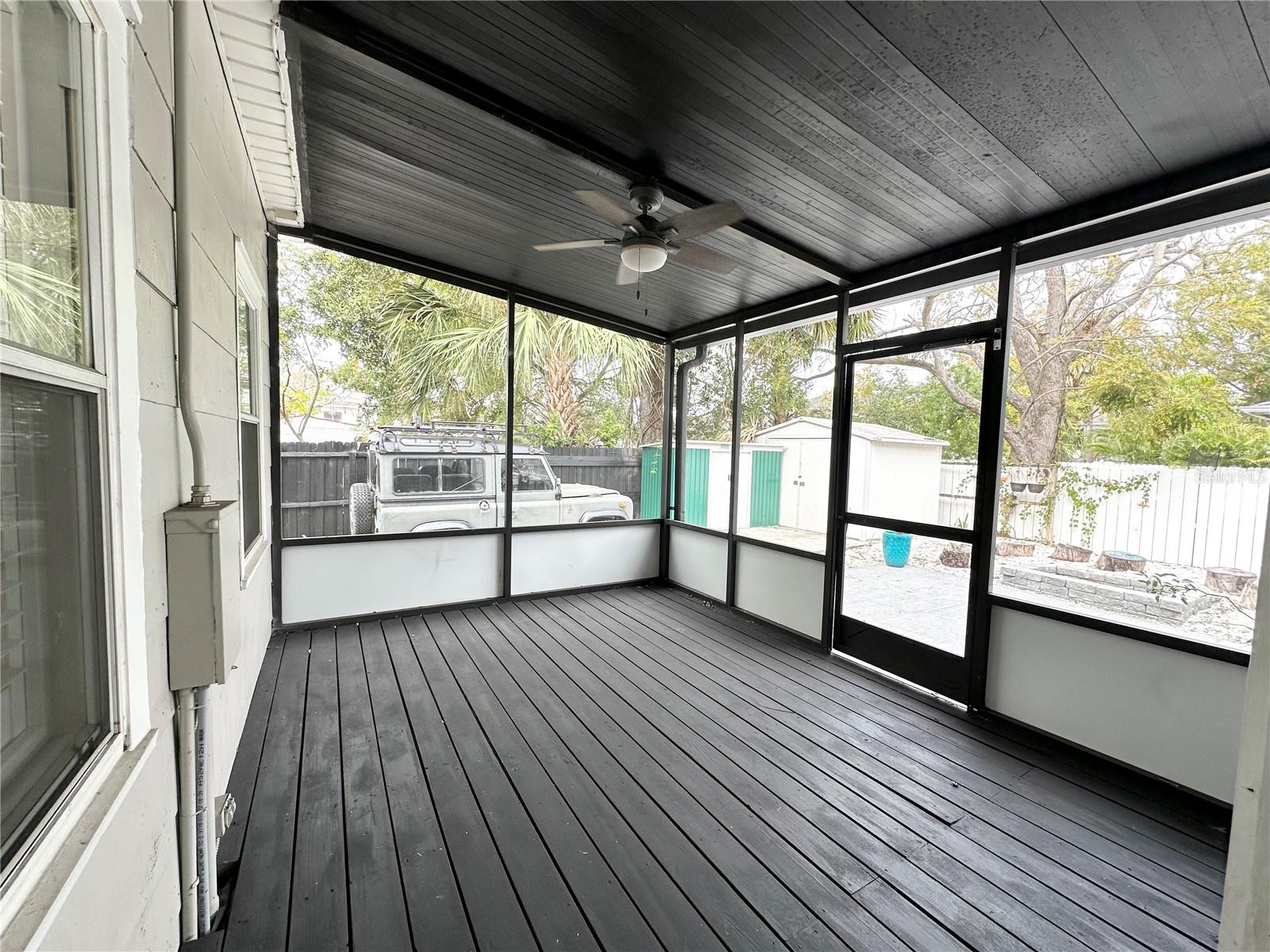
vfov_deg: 85.7
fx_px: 514
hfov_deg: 102.1
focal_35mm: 14
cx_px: 635
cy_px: 476
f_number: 2.2
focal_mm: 2.22
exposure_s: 1/113
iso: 40
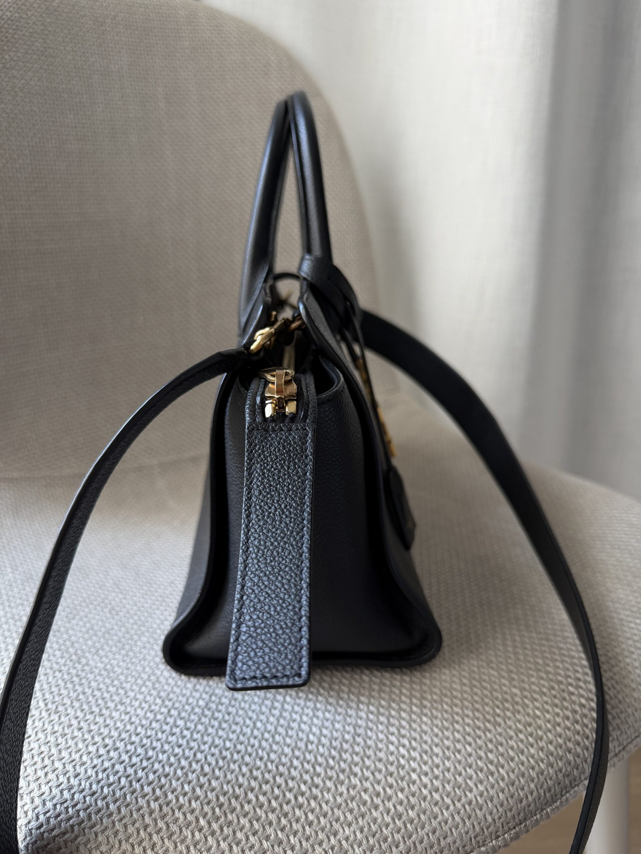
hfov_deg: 56.8
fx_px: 593
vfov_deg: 71.6
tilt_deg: -17.8
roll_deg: +0.2
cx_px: 320
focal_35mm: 24
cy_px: 427
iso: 125
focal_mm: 6.76
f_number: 1.78
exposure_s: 1/121
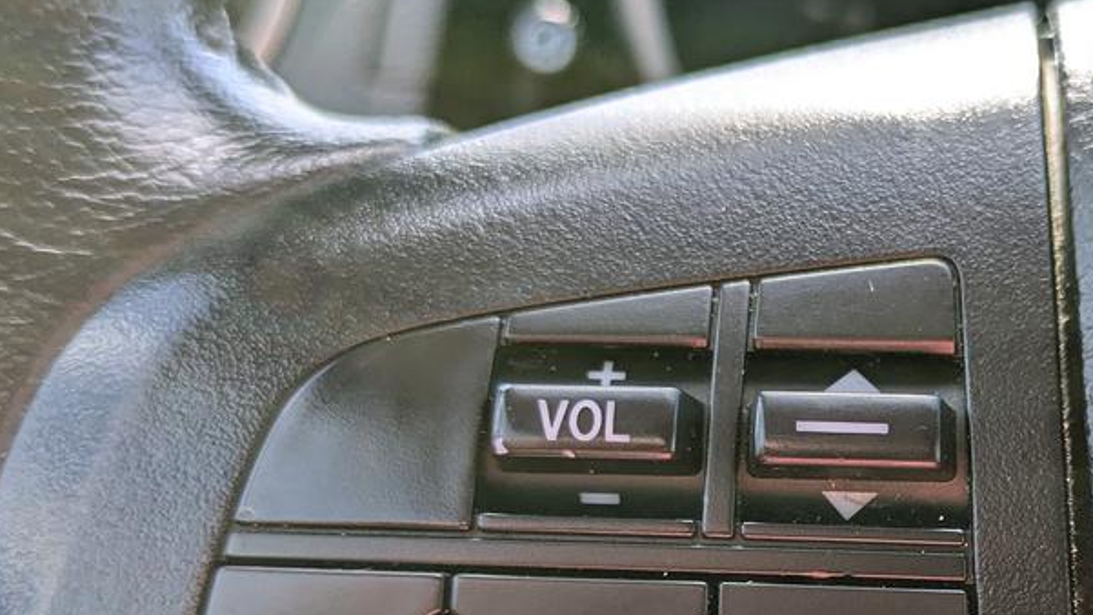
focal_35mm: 58
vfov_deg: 20.3
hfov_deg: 34.5
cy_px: 564
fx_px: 1681
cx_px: 923
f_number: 1.89
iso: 60
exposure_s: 1/269
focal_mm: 5.43
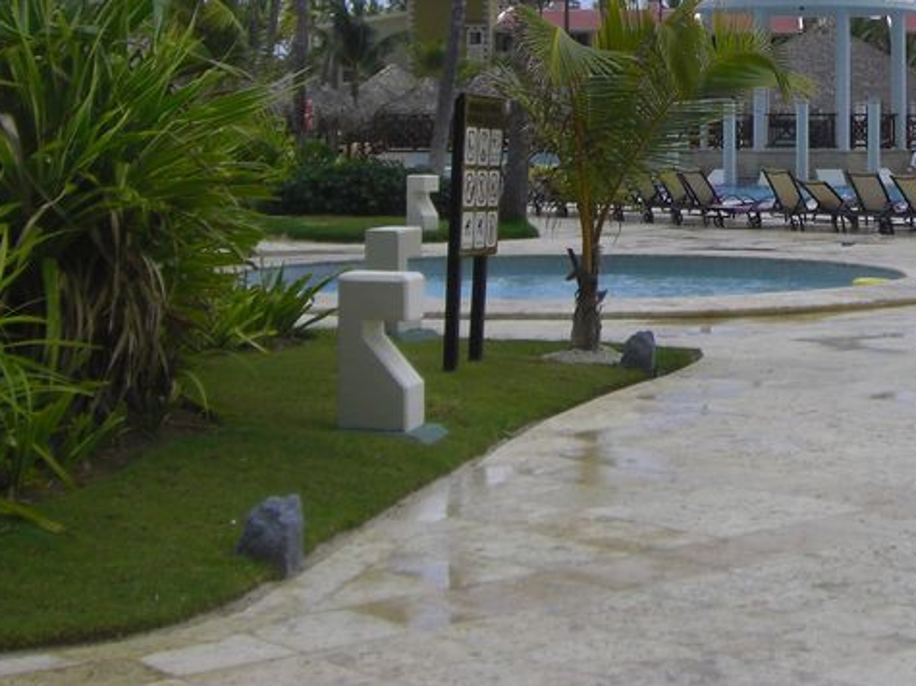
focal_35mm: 82
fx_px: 2169
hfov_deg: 23.2
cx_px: 837
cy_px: -35
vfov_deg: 17.5
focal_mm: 6.2
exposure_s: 1/200
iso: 64
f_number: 8
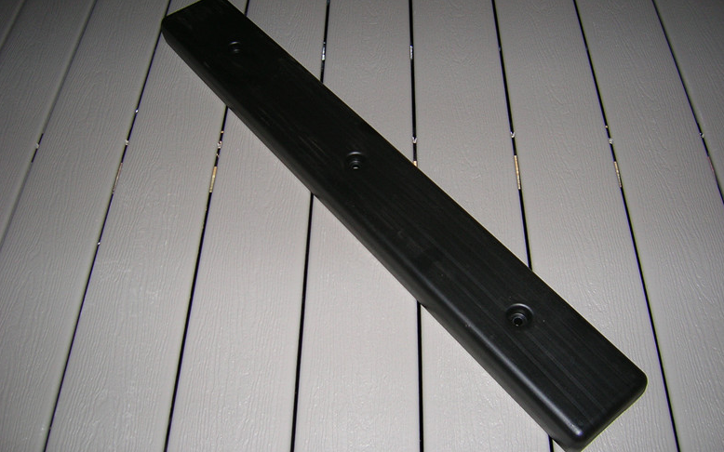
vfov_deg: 34.4
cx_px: 369
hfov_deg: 52.8
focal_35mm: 37
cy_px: 210
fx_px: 730
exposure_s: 1/60.1
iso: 50
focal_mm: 5.7
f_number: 2.9
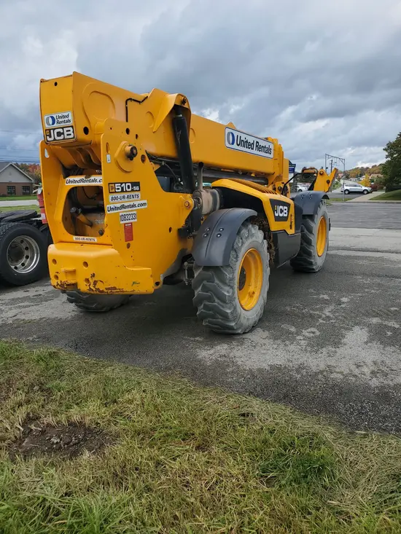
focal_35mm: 26
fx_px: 401
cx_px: 200
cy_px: 267
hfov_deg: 53.1
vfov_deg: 67.3
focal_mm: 4.3
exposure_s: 1/1018
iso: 50
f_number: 2.4
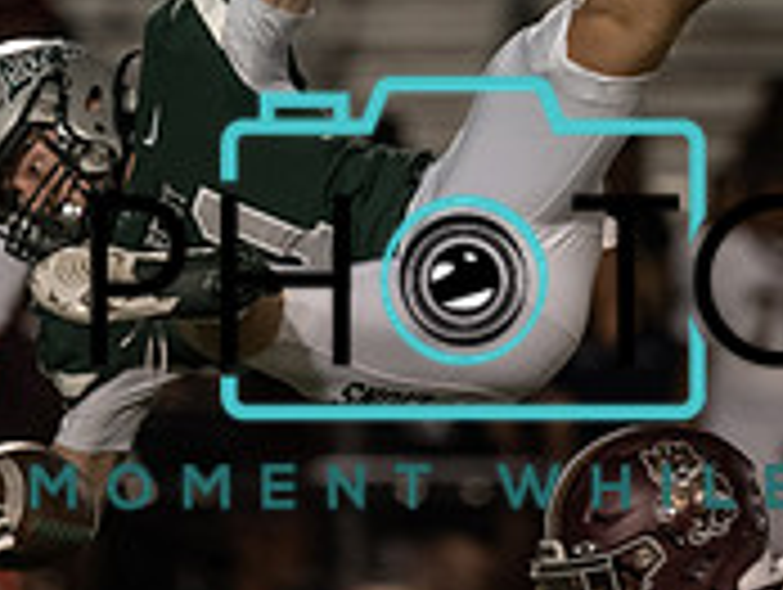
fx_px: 17532
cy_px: 221
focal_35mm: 774
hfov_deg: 2.6
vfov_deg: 1.9
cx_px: 398
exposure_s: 1/1000
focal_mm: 200
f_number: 2.8
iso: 1600
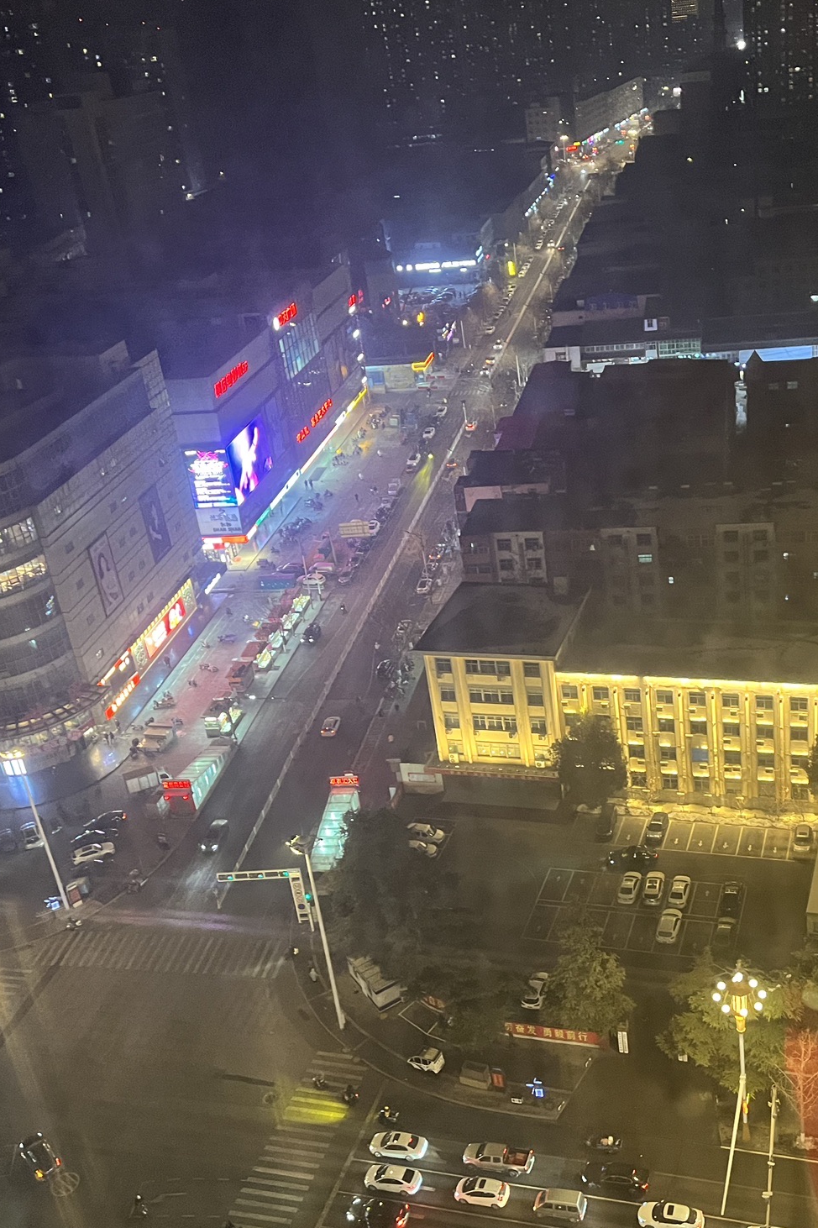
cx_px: 547
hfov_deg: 35.6
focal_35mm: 37
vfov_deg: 51.9
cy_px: 627
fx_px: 1262
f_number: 1.6
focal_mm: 5.1
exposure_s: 1/33
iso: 500
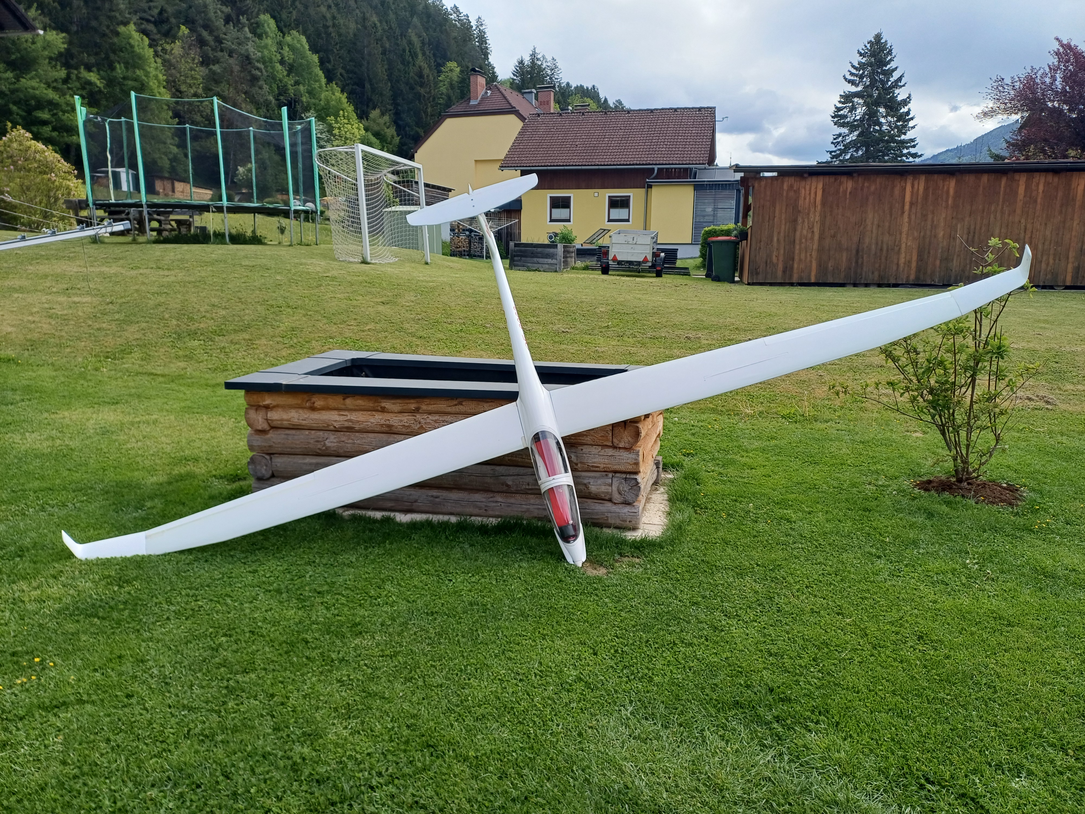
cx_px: 542
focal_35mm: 25
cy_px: 407
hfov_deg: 69.4
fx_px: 784
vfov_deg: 54.9
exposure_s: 1/592
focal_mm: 4.65
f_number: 1.8
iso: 50
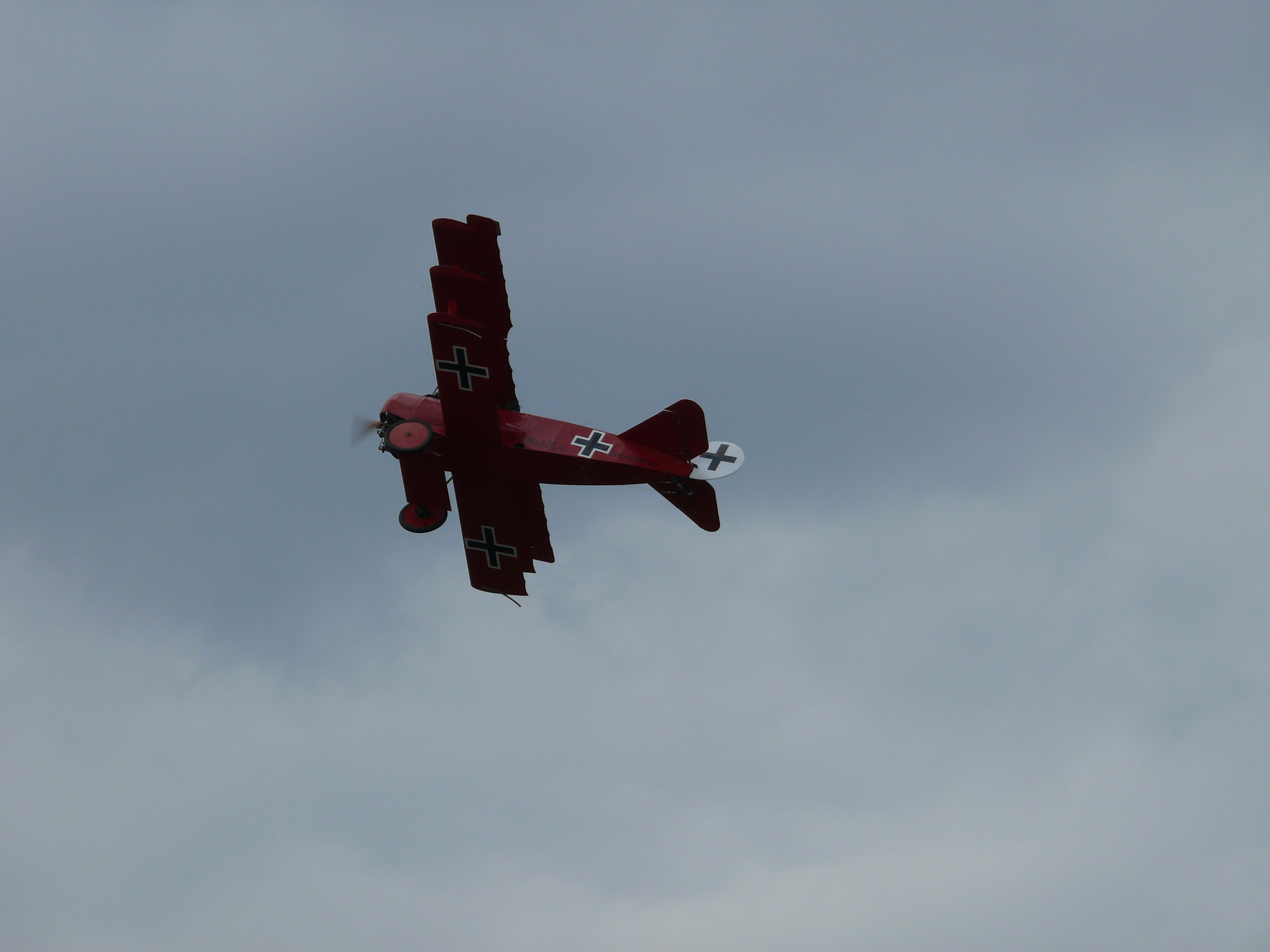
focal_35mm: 420
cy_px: 476
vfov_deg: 3.5
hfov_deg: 4.7
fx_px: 15409
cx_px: 635
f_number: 7.1
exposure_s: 1/500
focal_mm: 88.8
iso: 100
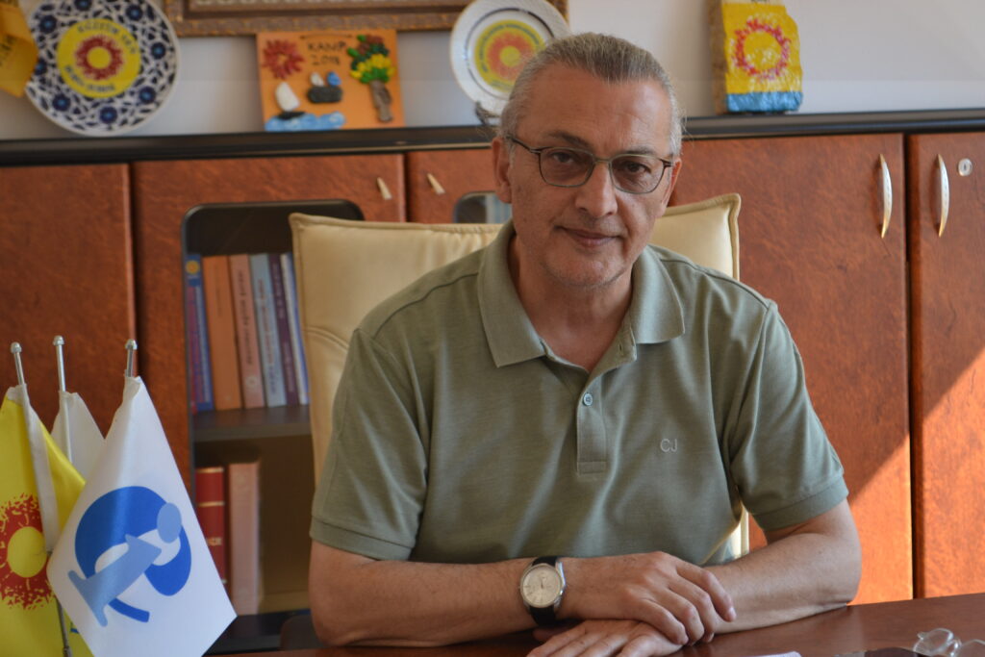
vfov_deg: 16.6
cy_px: 328
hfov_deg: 24.6
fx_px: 2257
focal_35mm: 82
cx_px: 492
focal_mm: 55
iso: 400
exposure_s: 1/100
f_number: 5.6
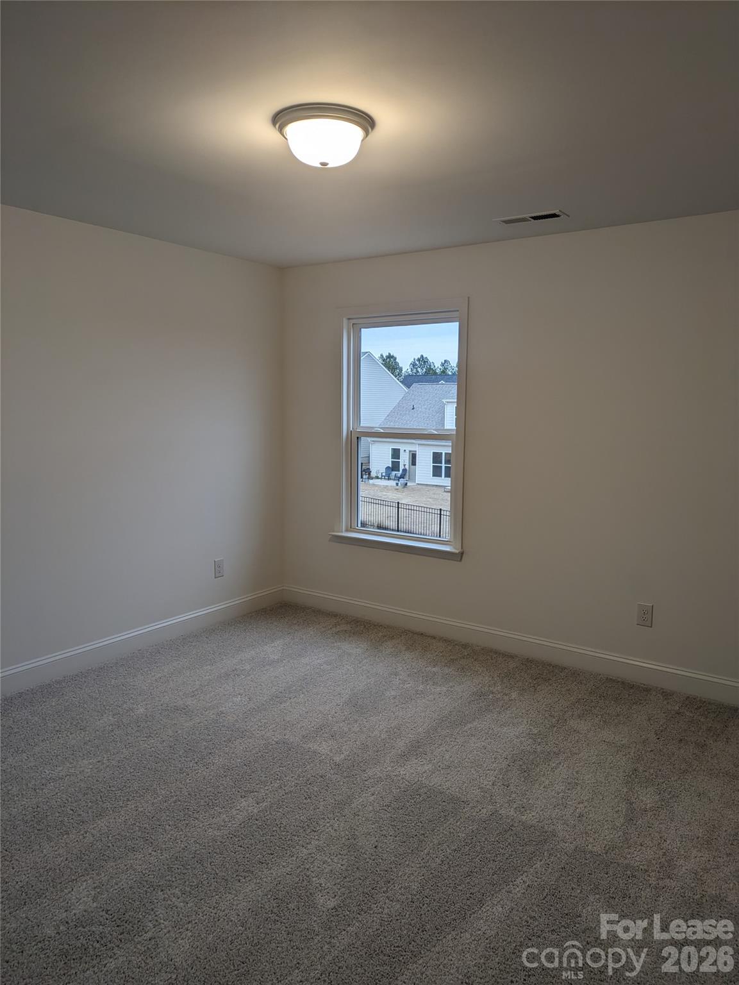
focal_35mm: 25
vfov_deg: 69.4
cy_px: 492
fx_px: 711
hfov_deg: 54.9
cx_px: 370
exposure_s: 1/60
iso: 46
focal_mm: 5.43
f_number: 1.89
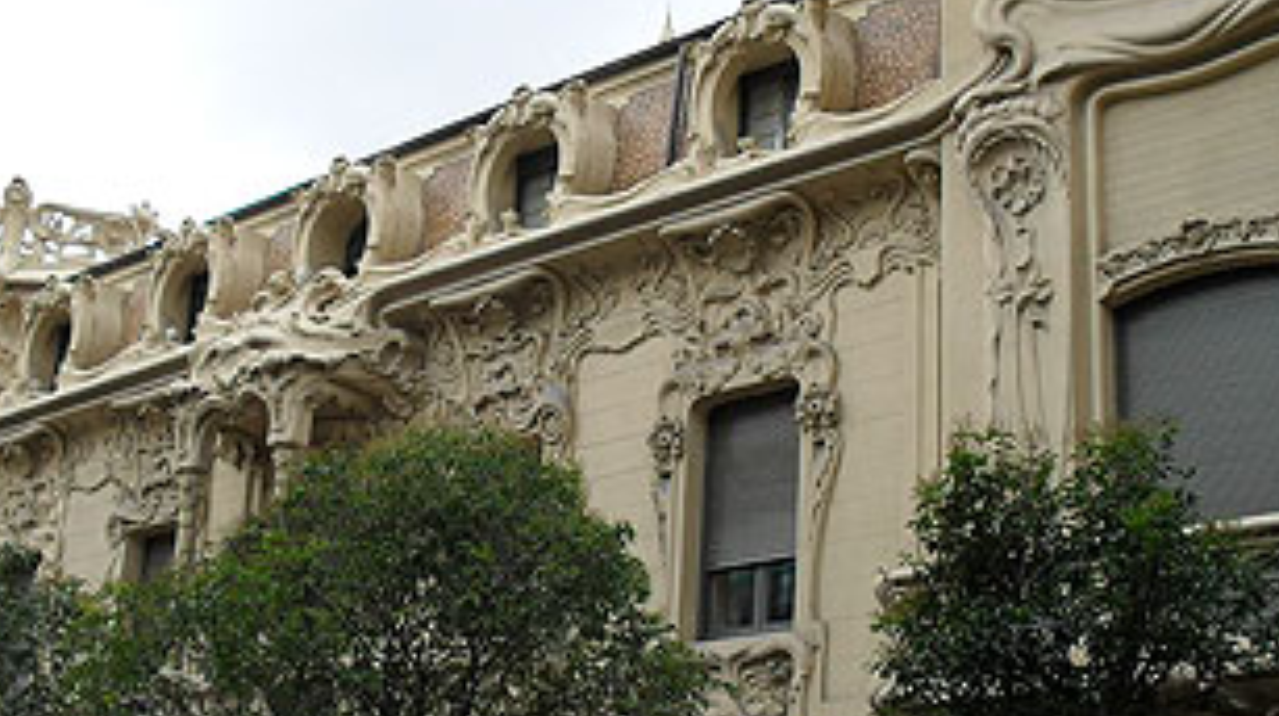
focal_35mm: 56
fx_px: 1897
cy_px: 479
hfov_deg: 37.3
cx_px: 642
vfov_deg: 21.3
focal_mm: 6.3
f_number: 3.2
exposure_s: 1/250
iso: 100
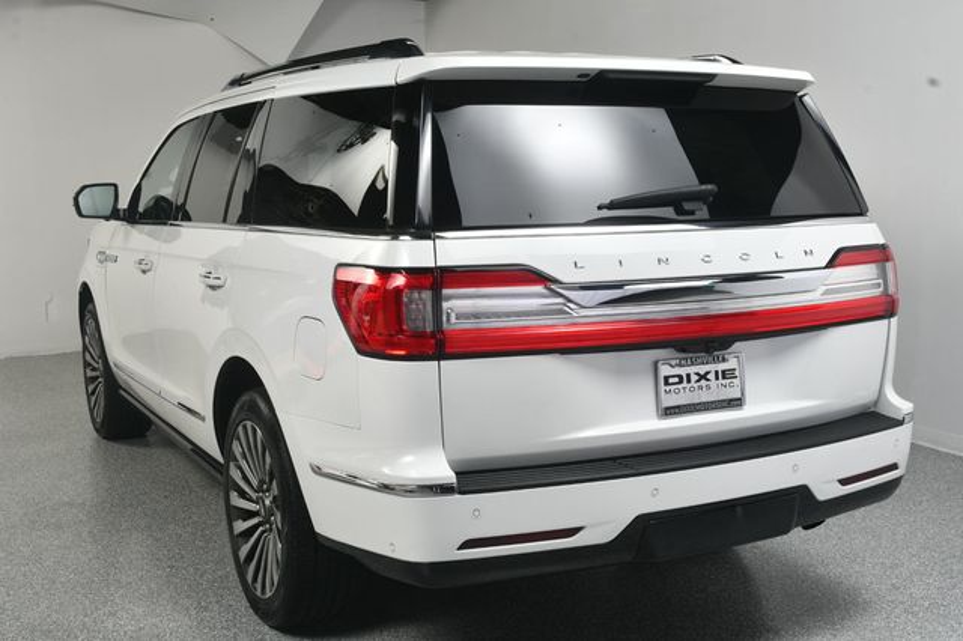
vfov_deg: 33.4
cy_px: 320
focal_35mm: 40
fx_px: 1069
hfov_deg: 48.5
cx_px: 482
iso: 100
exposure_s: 1/160
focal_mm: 27
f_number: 13
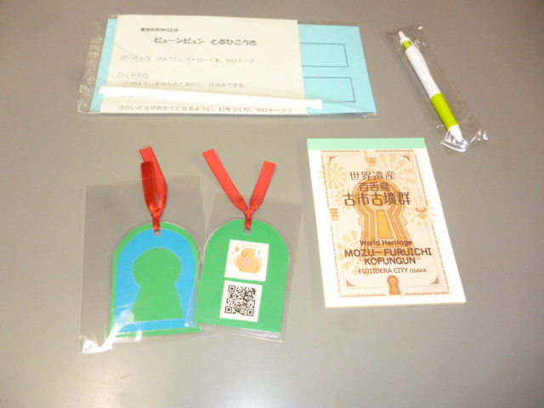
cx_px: 272
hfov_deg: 63.4
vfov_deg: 49.7
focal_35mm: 28
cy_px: 204
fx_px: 440
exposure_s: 1/80
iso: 800
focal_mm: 5
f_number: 3.1
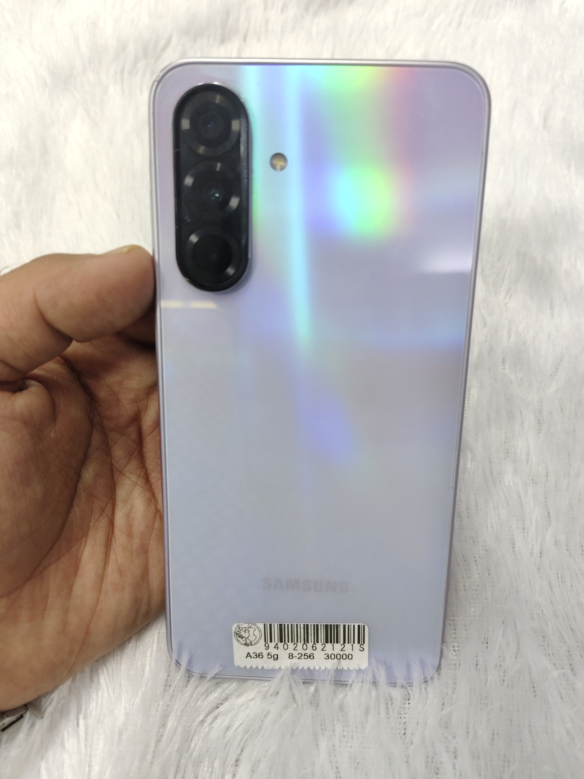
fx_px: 517
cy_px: 390
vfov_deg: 73.9
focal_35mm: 23
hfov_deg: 58.9
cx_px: 292
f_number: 1.88
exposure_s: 1/100
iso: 163
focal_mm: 5.56
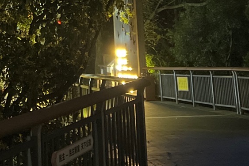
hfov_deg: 20.9
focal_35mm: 96
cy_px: -102
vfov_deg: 13.3
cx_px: 44
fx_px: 664
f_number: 1.5
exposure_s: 1/15
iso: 2000
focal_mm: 5.7
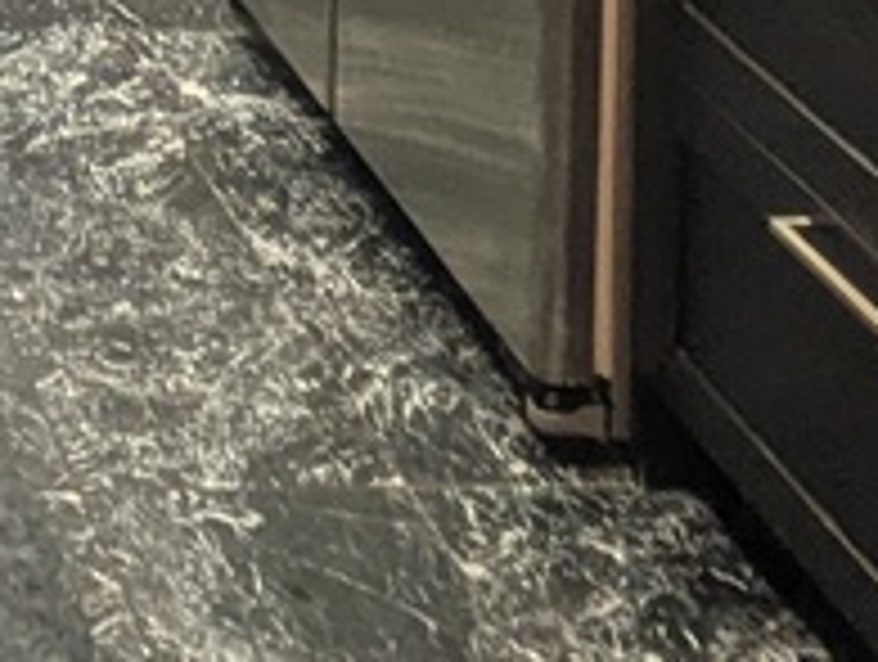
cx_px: -585
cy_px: -1049
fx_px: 2617
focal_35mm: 103
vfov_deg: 11.3
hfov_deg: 16.6
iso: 66
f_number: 2.2
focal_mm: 1.83
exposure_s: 1/40
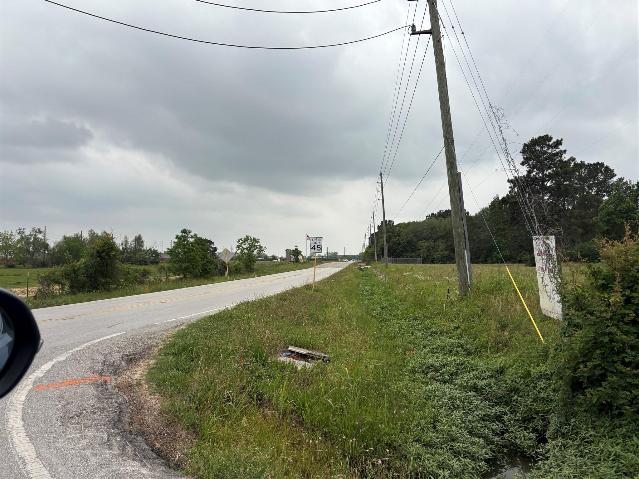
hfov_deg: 67.3
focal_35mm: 26
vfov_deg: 53.1
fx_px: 480
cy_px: 240
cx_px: 320
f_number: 1.6
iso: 50
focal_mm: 5.96
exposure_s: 1/3831
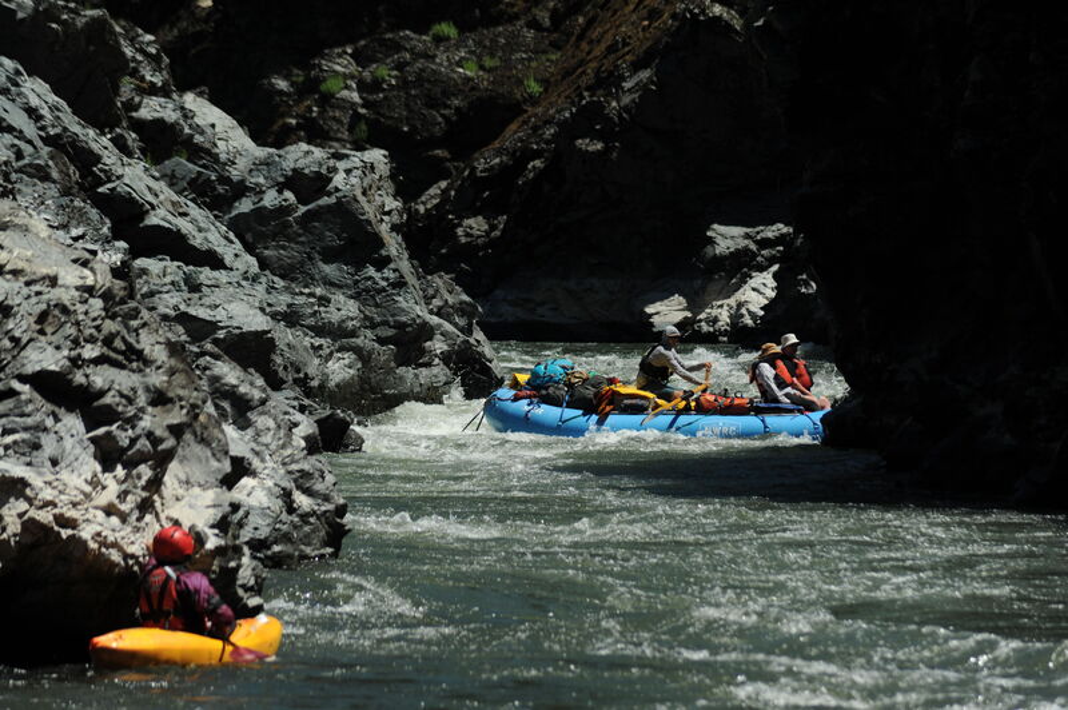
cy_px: 355
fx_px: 7410
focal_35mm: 250
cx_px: 534
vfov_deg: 5.5
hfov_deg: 8.2
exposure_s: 1/1000
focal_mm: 250
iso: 200
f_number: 6.3
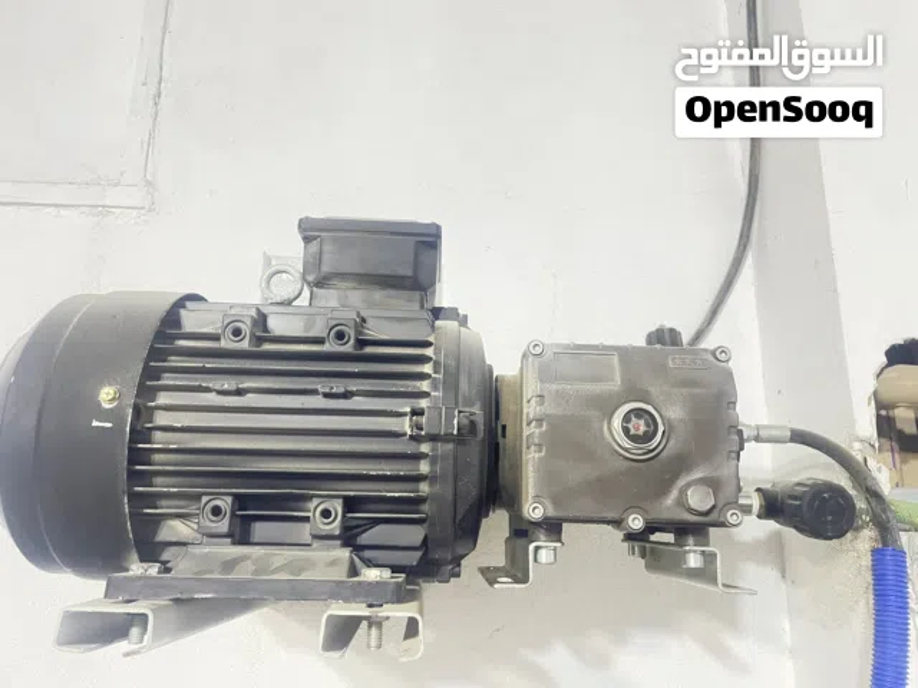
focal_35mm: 26
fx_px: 690
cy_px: 344
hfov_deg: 67.3
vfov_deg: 53.1
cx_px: 459
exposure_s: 1/50
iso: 500
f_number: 1.6
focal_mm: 4.2
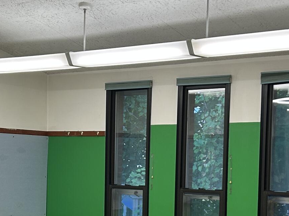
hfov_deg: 21.6
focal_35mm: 90
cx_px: 71
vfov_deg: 16.2
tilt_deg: -3.1
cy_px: 198
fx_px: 751
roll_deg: -1.0
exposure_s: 1/120
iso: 64
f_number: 1.5
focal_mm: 5.7
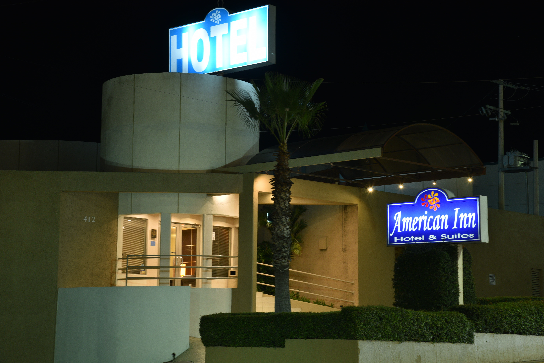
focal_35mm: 76
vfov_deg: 18.0
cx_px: 274
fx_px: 1149
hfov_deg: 26.6
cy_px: 181
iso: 500
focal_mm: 75
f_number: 13
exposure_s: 2
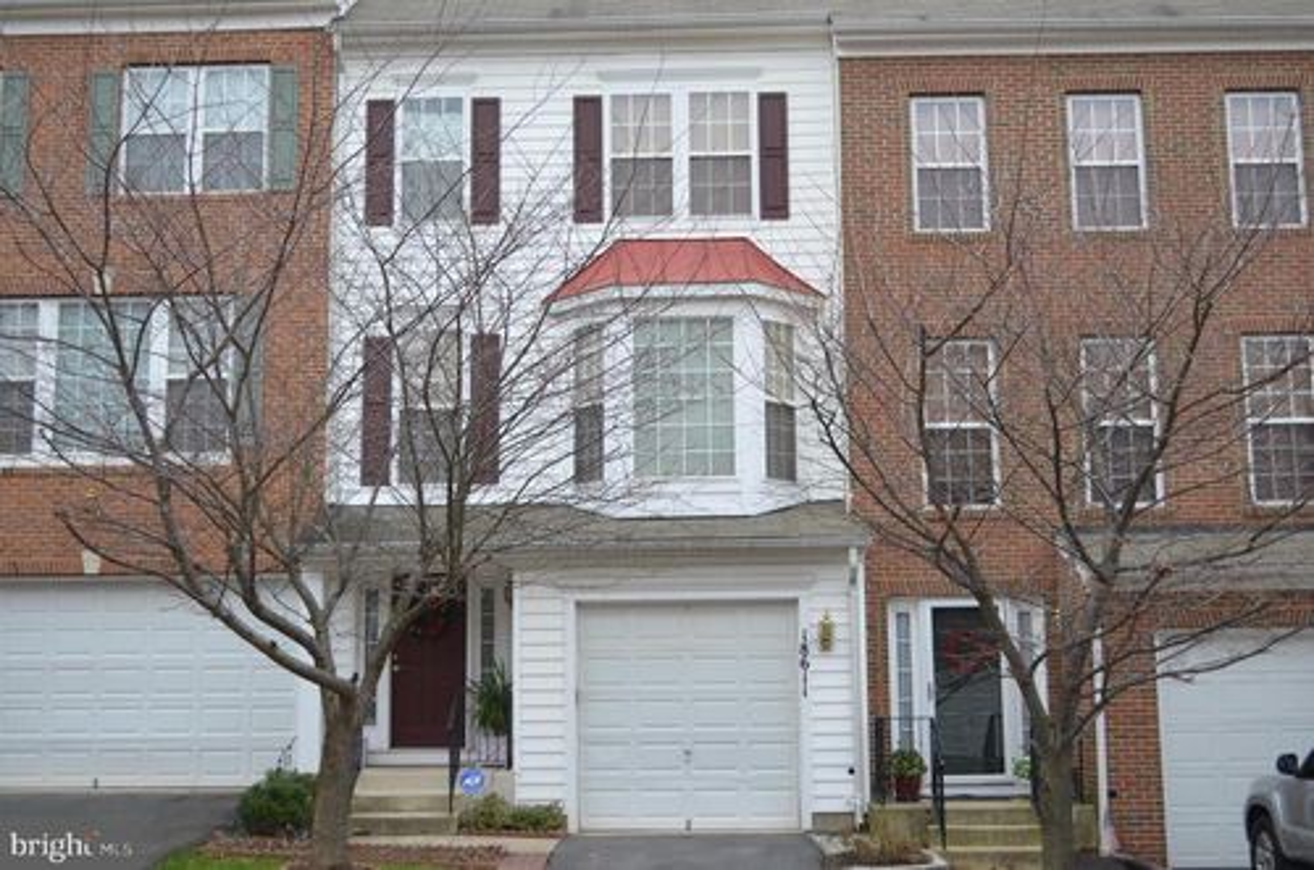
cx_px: 657
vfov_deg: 29.7
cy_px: 435
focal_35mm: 45
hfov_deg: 43.7
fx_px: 1639
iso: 400
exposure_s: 1/100
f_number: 5
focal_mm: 30
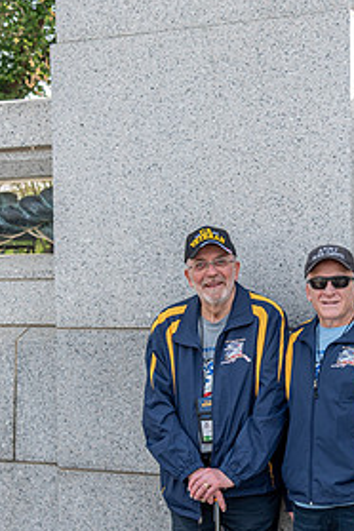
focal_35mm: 87
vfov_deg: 23.3
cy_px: 319
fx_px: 1283
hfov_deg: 15.7
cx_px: 220
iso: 100
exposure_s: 1/125
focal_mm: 35
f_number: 4
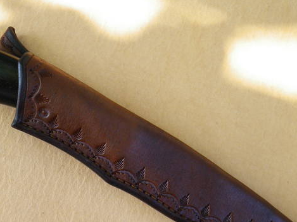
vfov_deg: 26.0
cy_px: 139
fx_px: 480
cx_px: 120
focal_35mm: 56
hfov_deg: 34.3
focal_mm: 7.3
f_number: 3.9
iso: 125
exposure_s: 1/50
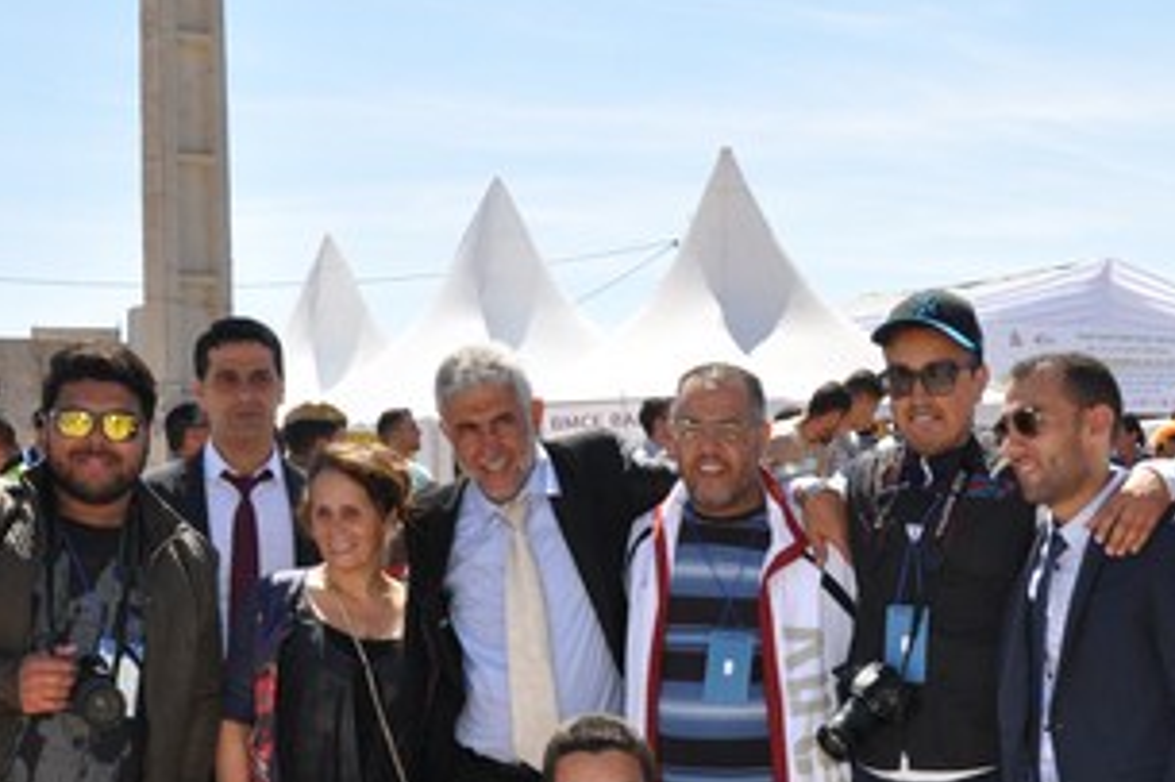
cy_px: 769
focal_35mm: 66
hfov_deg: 30.4
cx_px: 701
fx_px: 2154
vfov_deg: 20.0
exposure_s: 1/200
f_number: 10
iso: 200
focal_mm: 21
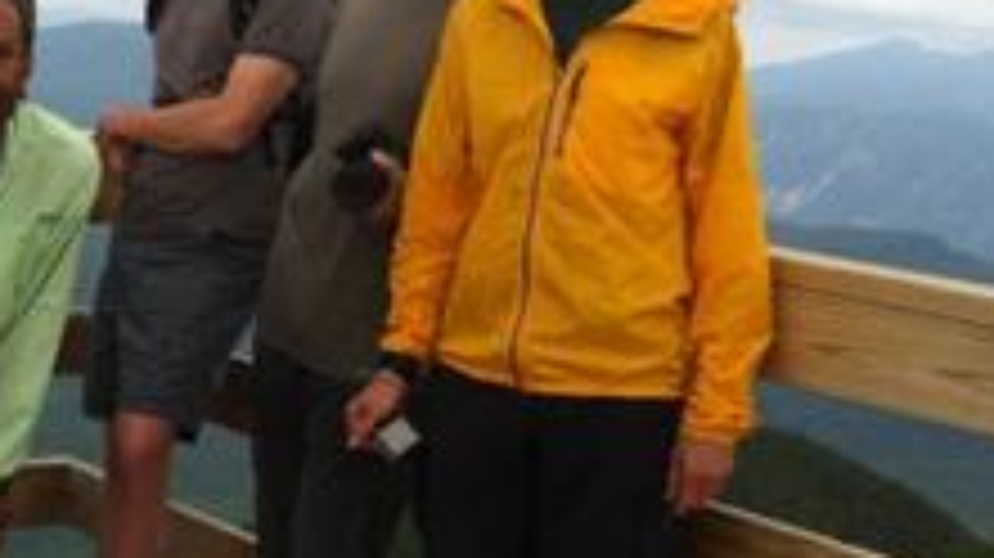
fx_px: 2265
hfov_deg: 23.6
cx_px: -13
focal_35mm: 86
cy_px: 362
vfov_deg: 14.0
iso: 80
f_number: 2.8
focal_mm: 3.85
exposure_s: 1/1040
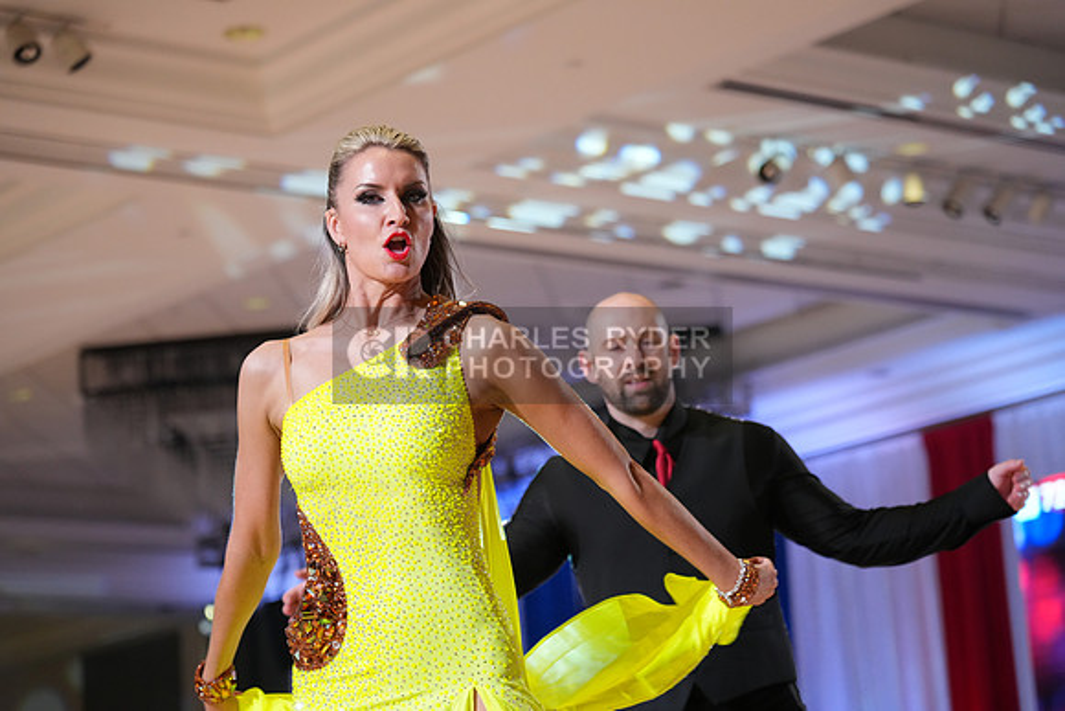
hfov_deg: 19.5
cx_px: 532
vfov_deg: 13.0
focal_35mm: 105
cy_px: 356
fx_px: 3107
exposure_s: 1/500
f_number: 4
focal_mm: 105
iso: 4000
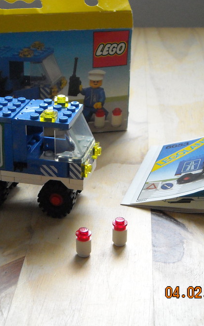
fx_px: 623
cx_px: 81
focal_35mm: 70
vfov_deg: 29.4
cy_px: 162
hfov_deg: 18.6
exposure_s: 1/148
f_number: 3.2
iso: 417
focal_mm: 7.92
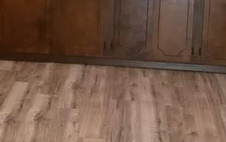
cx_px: 84
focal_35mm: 107
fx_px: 660
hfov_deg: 19.4
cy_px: -79
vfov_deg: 11.7
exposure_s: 1/40
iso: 400
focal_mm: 3.3
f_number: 2.4
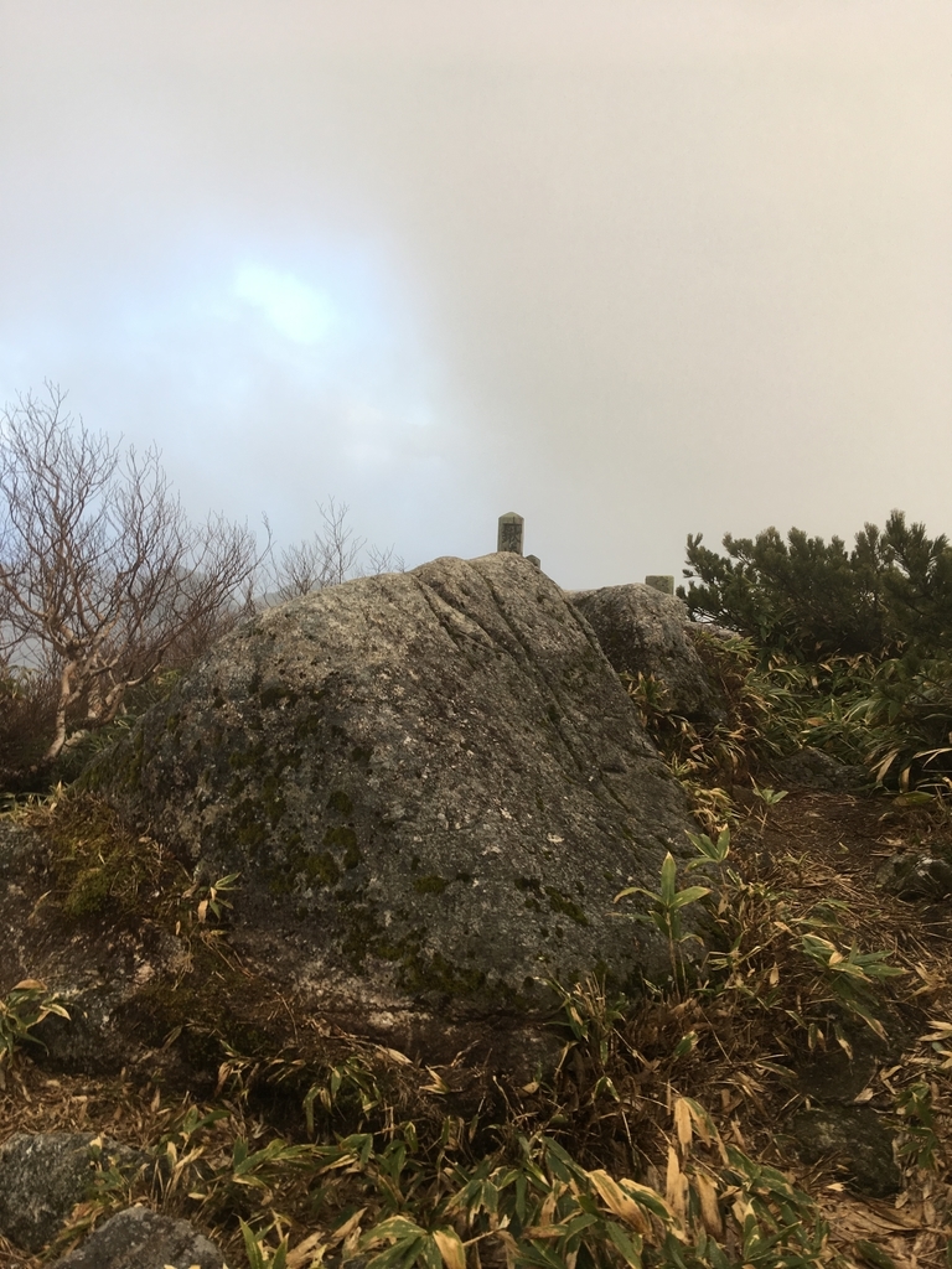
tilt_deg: -1.6
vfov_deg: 61.7
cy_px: 634
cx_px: 476
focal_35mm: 29
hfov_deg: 48.2
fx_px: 1063
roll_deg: -1.2
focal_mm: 4.15
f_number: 2.2
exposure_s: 1/120
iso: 25
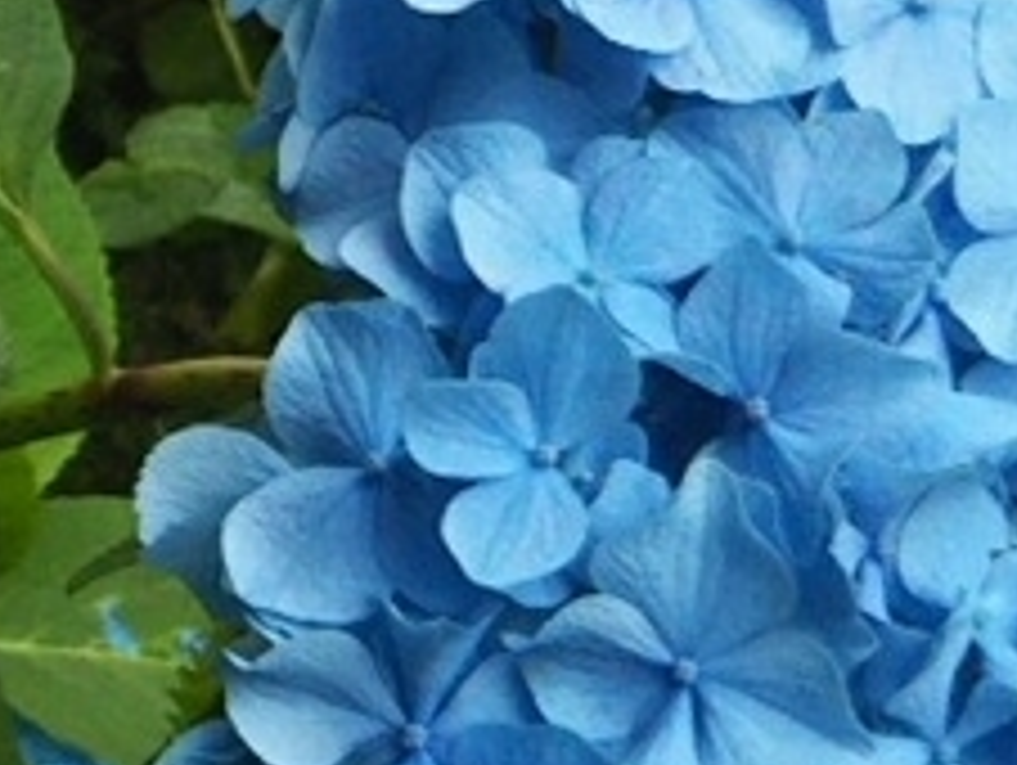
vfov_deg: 9.1
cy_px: -392
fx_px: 4676
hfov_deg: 11.8
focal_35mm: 159
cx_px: -576
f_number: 2.2
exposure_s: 1/120
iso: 64
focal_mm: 4
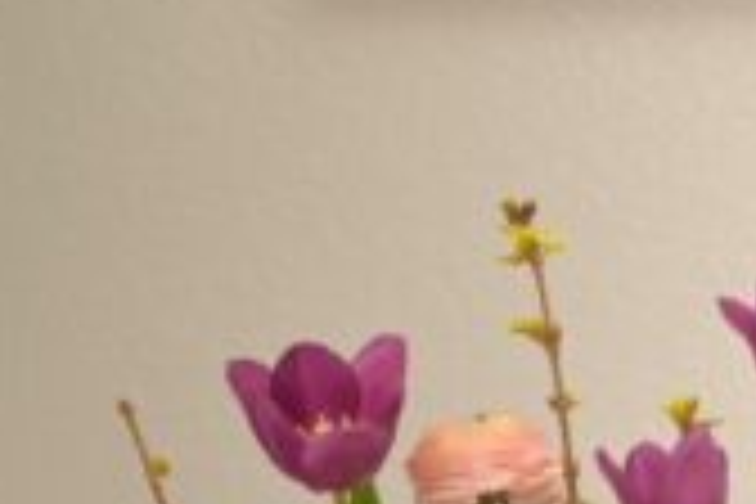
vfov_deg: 8.1
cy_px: 832
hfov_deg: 11.3
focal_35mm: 165
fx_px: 3465
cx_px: 1480
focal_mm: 36
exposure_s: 1/100
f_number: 5.6
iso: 1600
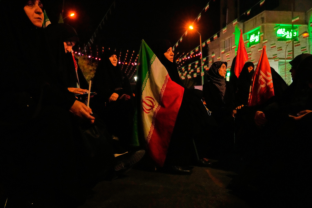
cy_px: 104
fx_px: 277
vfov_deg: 41.1
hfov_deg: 58.7
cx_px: 156
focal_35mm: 32
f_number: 4
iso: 8000
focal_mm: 32
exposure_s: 1/320
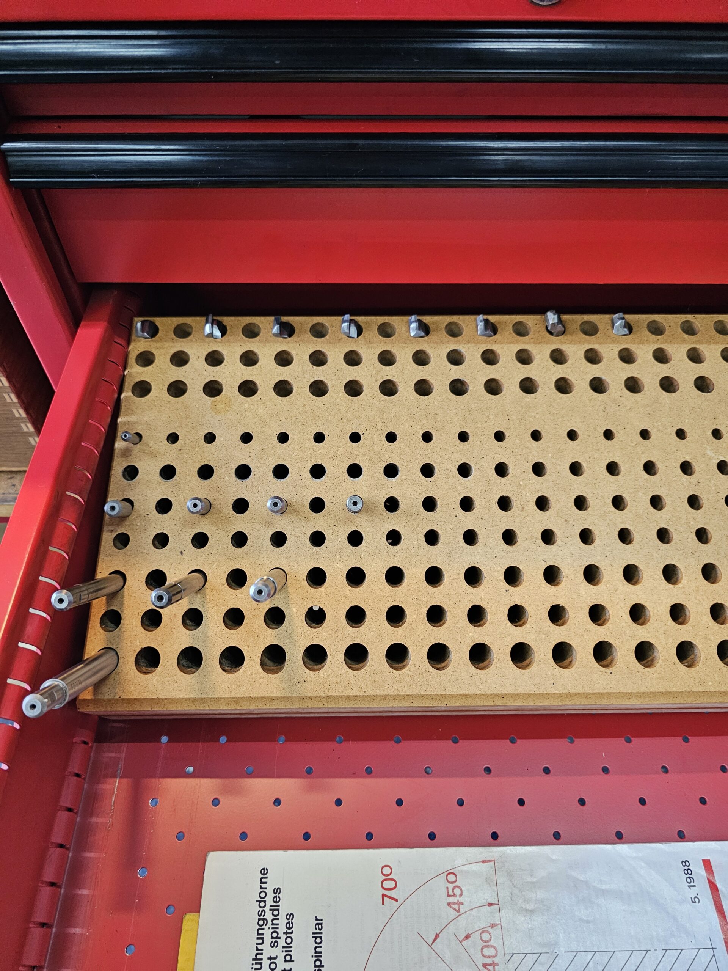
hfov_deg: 58.9
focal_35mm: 23
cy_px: 486
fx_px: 645
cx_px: 364
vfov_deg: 73.9
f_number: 1.7
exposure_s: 1/100
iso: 800
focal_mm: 6.3
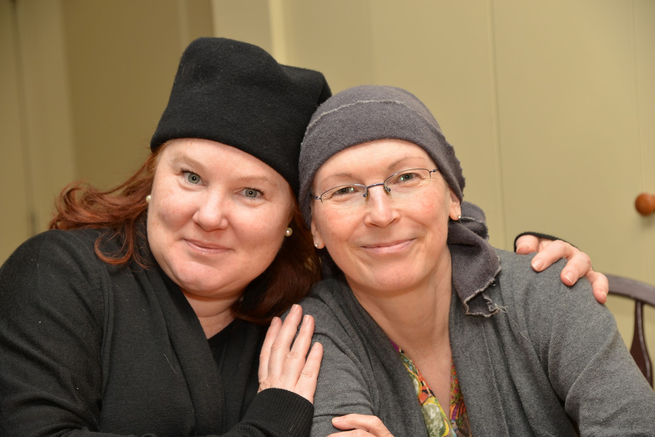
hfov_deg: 24.8
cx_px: 328
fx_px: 1492
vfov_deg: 16.7
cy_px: 218
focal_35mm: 82
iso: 400
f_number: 5.6
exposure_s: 1/200
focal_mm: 82
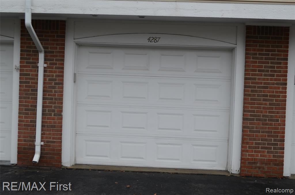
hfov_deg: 45.0
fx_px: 356
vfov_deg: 30.7
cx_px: 148
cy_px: 98
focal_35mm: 44
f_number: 7.1
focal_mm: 29
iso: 200
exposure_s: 1/200
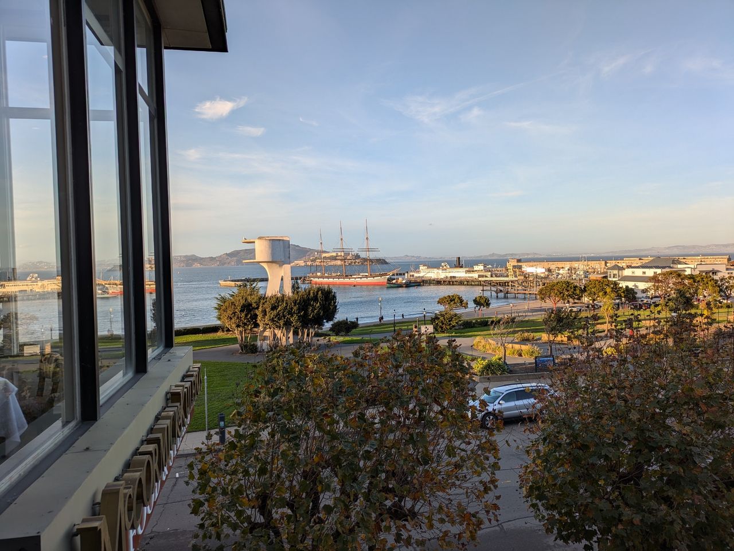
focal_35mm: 25
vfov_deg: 54.9
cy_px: 276
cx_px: 367
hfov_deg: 69.4
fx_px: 530
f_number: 1.89
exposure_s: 1/1030
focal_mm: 5.43
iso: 45
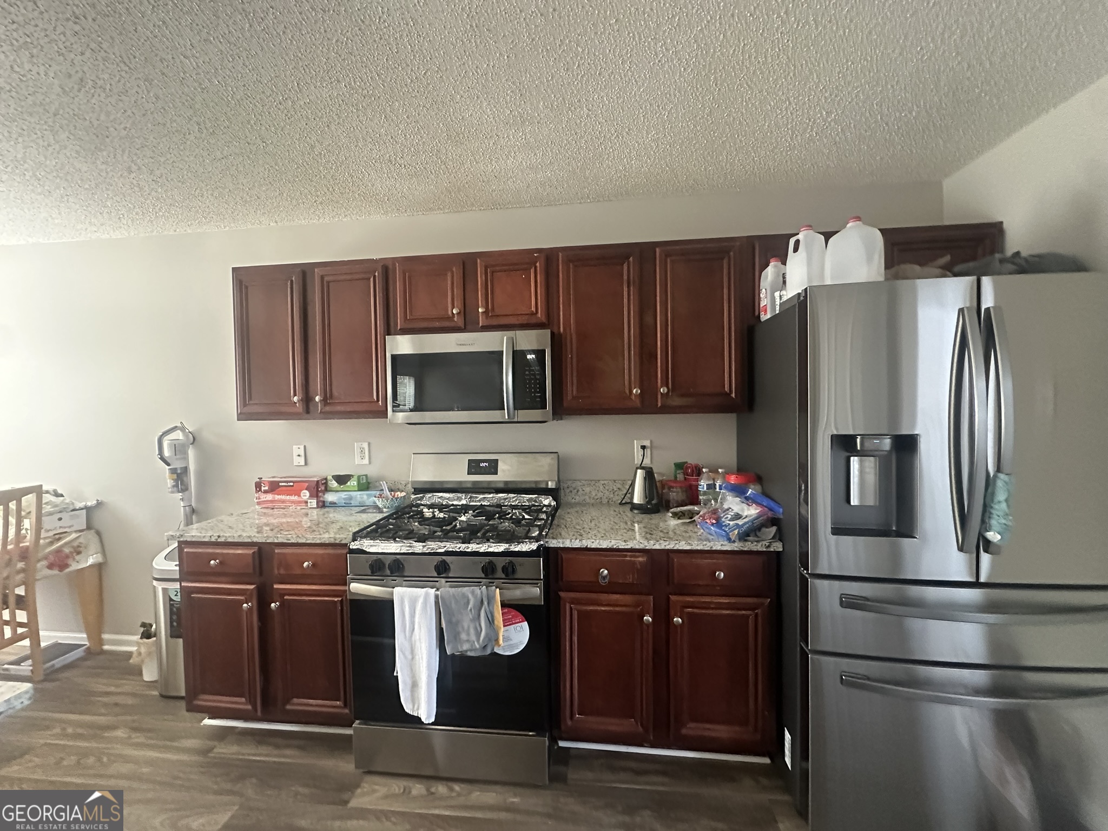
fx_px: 448
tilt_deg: -2.0
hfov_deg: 102.1
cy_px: 416
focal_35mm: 14
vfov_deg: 85.7
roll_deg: +0.9
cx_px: 554
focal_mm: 2.22
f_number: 2.2
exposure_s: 1/60
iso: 1000
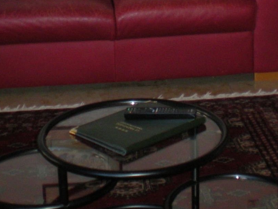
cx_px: 156
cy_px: -36
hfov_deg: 20.4
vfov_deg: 14.9
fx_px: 771
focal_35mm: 96
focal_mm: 6.3
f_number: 3.1
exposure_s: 1/60
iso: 211
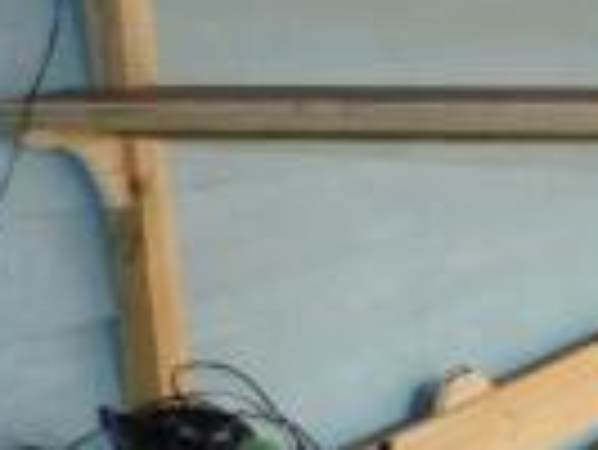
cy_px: 286
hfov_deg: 15.2
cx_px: 1180
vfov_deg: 14.1
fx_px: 1816
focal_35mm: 105
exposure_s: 1/30
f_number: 3
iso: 160
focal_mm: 4.1
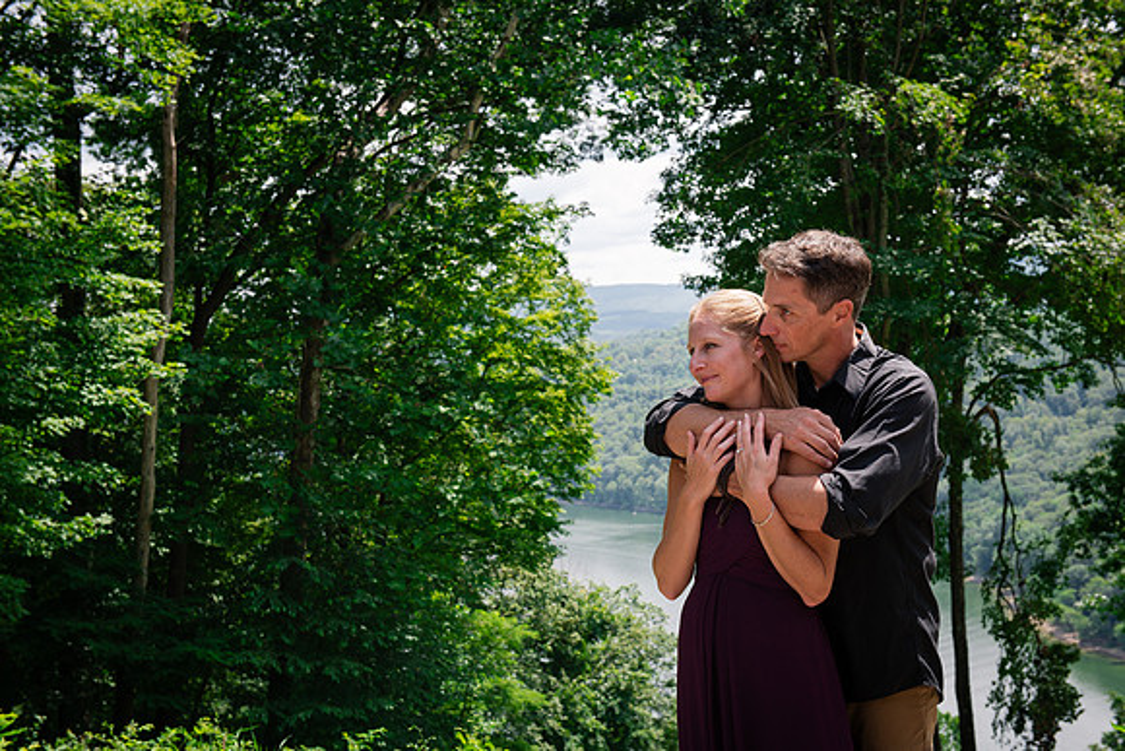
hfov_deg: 36.7
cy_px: 375
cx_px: 572
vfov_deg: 25.0
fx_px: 1696
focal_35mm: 54
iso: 500
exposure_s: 1/400
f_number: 8
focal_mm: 52
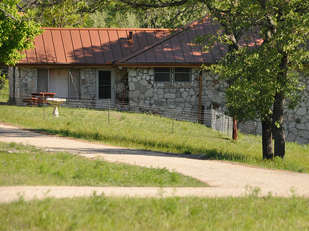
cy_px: 108
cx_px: 194
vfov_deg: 4.6
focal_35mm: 320
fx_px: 2853
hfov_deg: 6.2
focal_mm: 165
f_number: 6
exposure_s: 1/1000
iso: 800
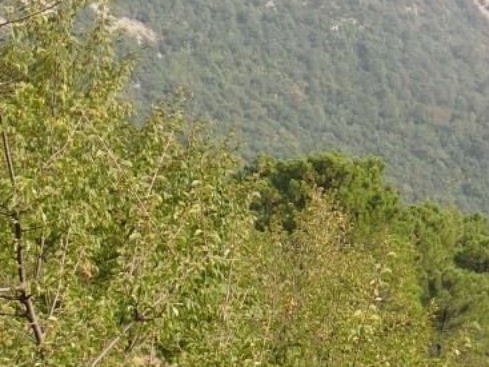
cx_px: 492
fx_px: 2090
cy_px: -13
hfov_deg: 13.2
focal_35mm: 148
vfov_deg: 9.9
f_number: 4.5
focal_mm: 9.61
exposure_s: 1/320
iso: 100
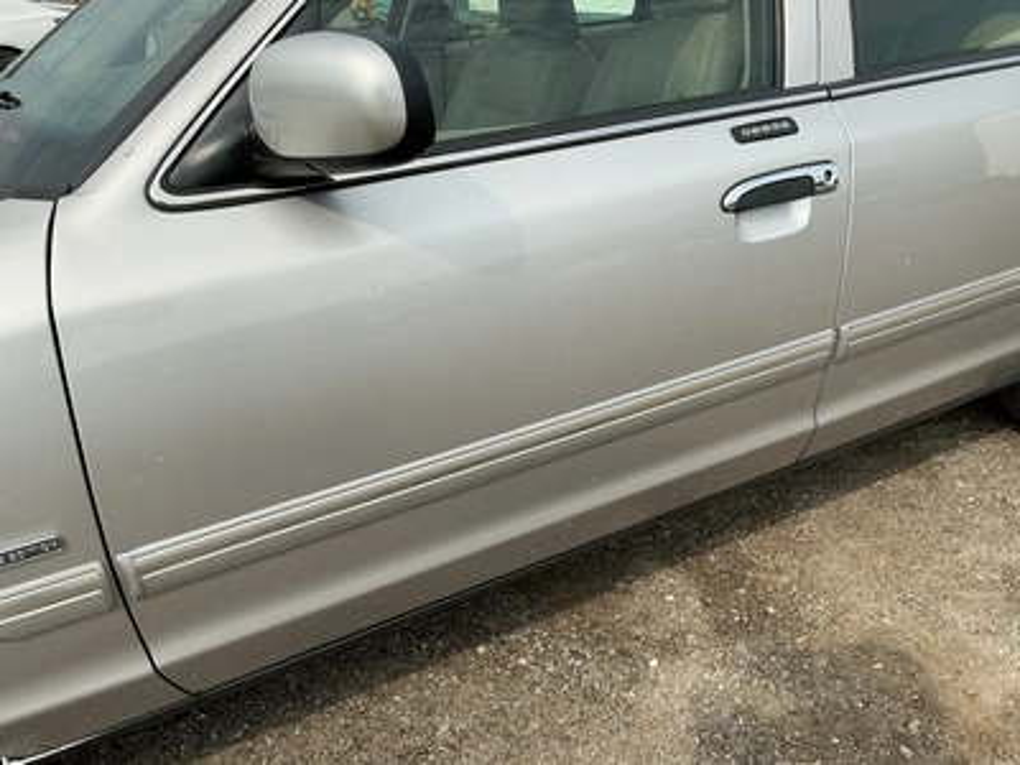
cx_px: 510
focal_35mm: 28
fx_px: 825
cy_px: 382
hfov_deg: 63.4
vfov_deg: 49.7
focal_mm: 3
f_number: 1.8
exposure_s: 1/1675
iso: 25
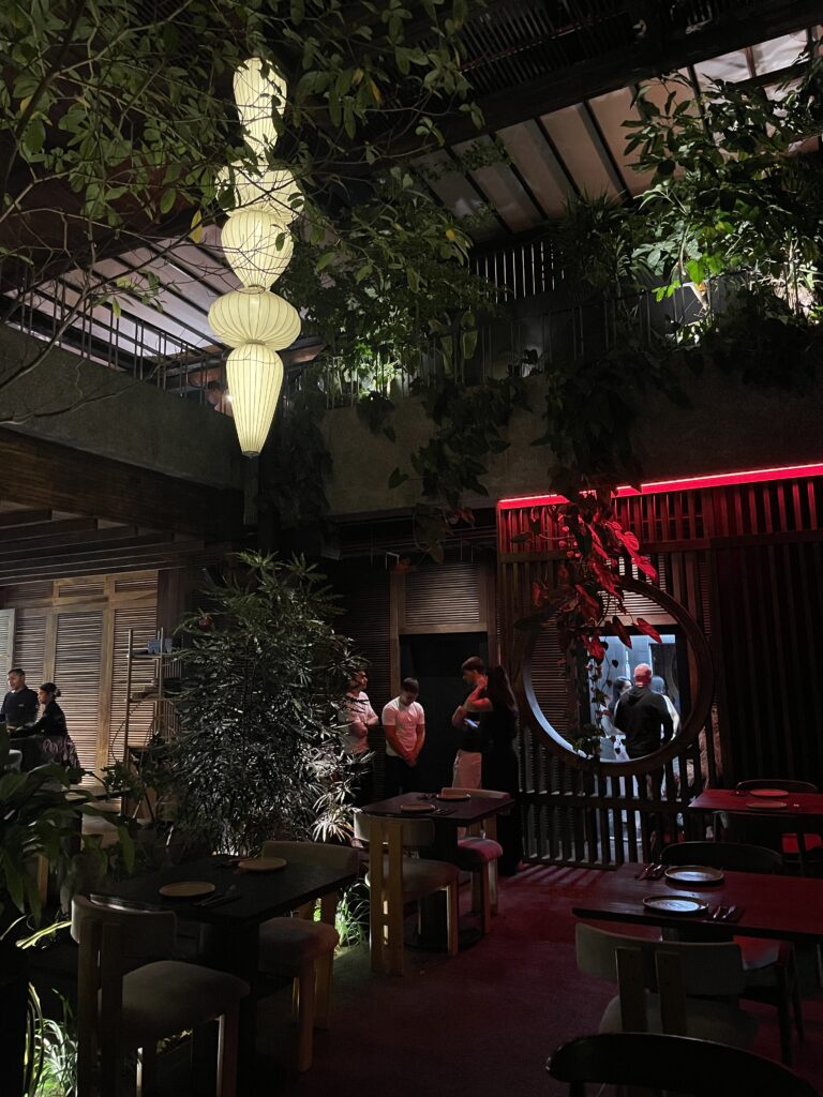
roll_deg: +1.3
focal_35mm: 26
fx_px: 824
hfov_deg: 53.1
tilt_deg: +9.4
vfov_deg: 67.3
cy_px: 548
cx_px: 412
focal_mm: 4.2
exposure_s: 1/30
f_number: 1.6
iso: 800
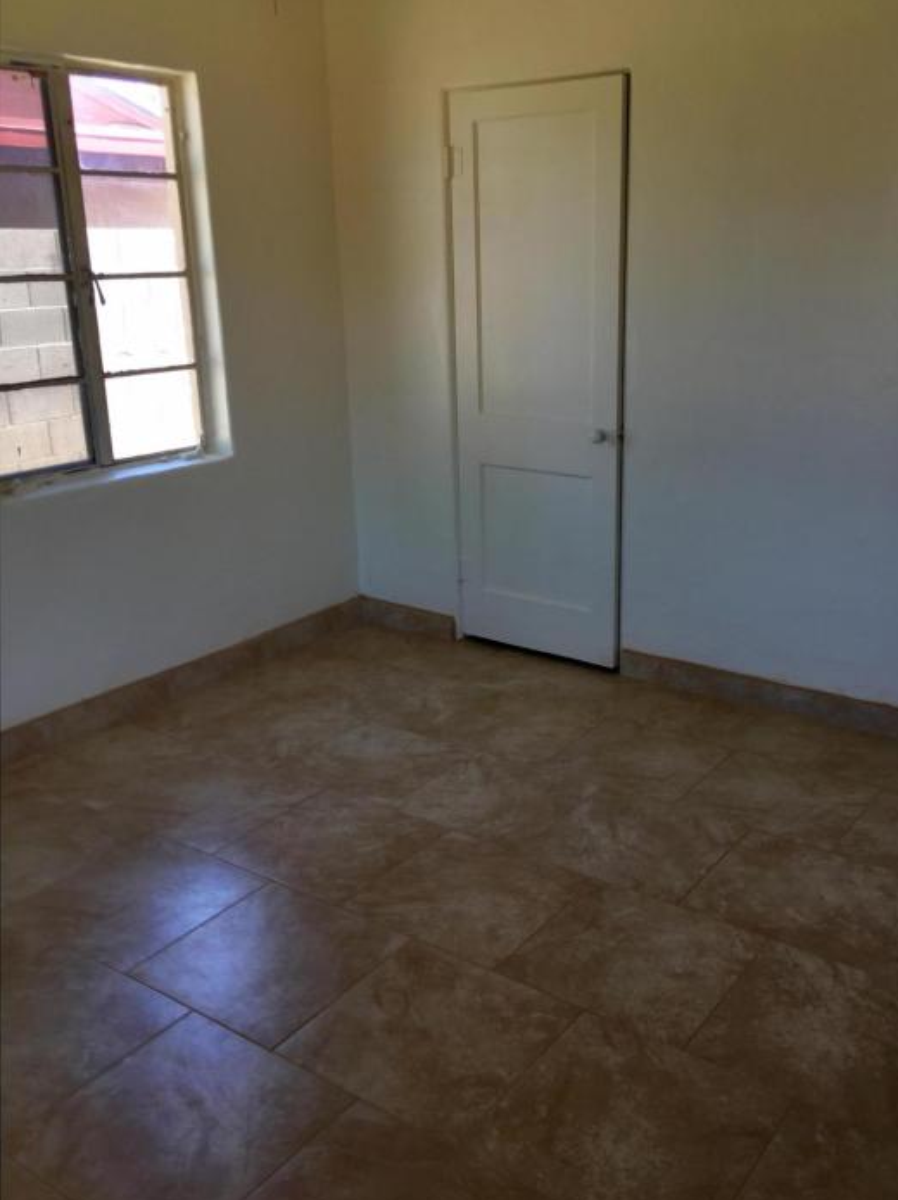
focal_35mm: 32
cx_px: 494
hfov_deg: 44.0
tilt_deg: -14.9
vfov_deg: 56.9
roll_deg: +0.6
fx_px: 1109
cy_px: 602
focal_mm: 4.15
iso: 32
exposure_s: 1/162
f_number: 2.2
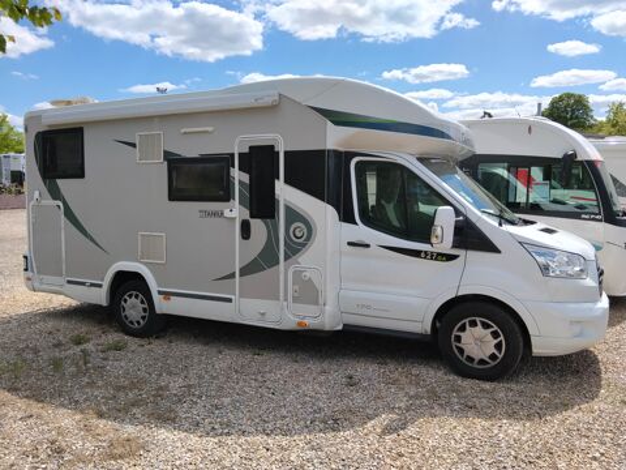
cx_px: 313
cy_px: 235
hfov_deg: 61.7
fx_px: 524
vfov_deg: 48.2
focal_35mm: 29
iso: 50
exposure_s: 1/1827
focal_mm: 3.96
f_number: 1.8
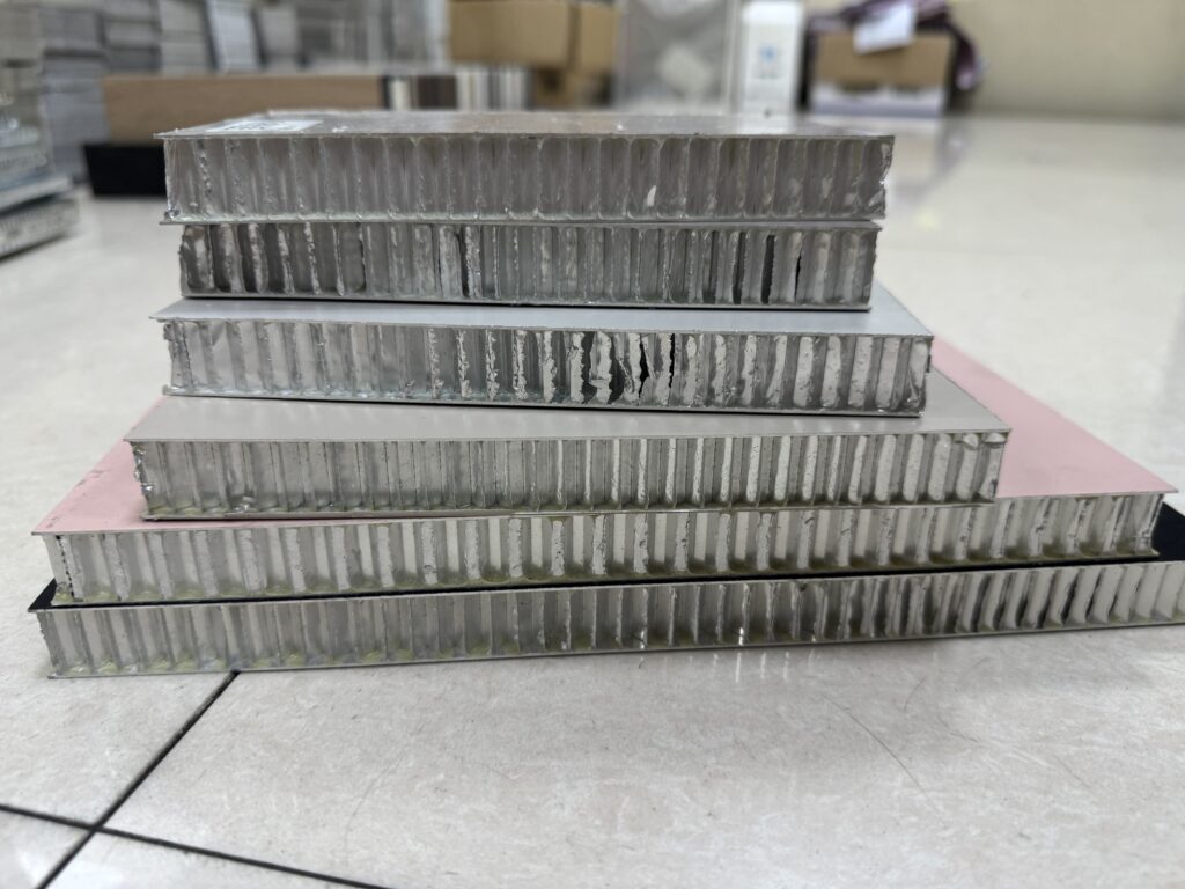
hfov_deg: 71.6
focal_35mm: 24
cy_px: 444
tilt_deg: -23.1
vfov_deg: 56.8
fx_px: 822
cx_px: 592
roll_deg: +0.6
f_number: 1.78
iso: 125
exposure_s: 1/100
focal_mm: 6.76
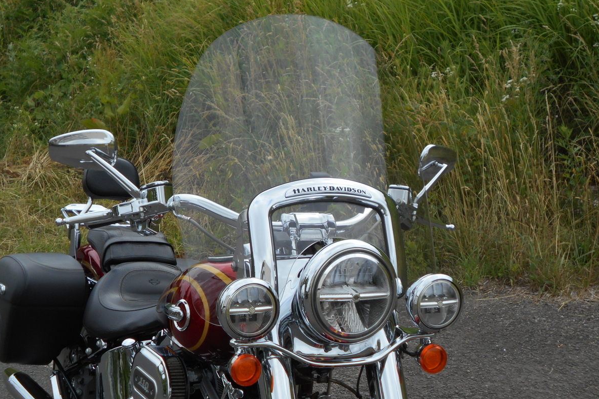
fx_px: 1015
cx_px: 300
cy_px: 192
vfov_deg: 22.3
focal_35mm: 61
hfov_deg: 32.9
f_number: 4.9
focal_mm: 10
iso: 80
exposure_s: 1/400
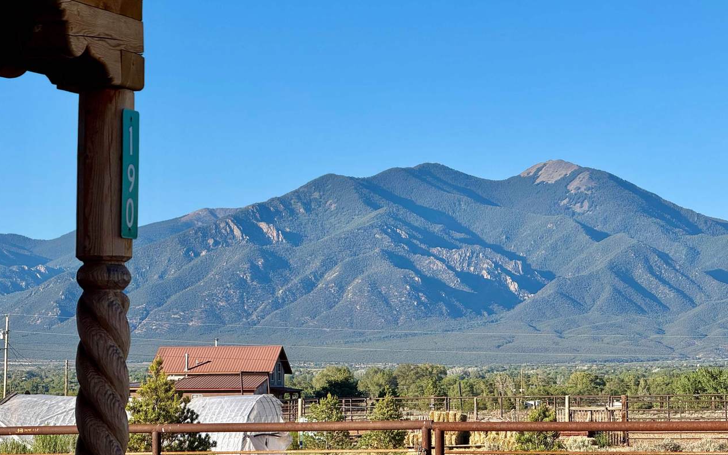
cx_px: 363
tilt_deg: +3.8
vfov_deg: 10.2
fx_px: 2540
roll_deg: +0.0
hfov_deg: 16.3
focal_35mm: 128
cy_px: 211
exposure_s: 1/1577
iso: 50
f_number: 2.8
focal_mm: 15.66
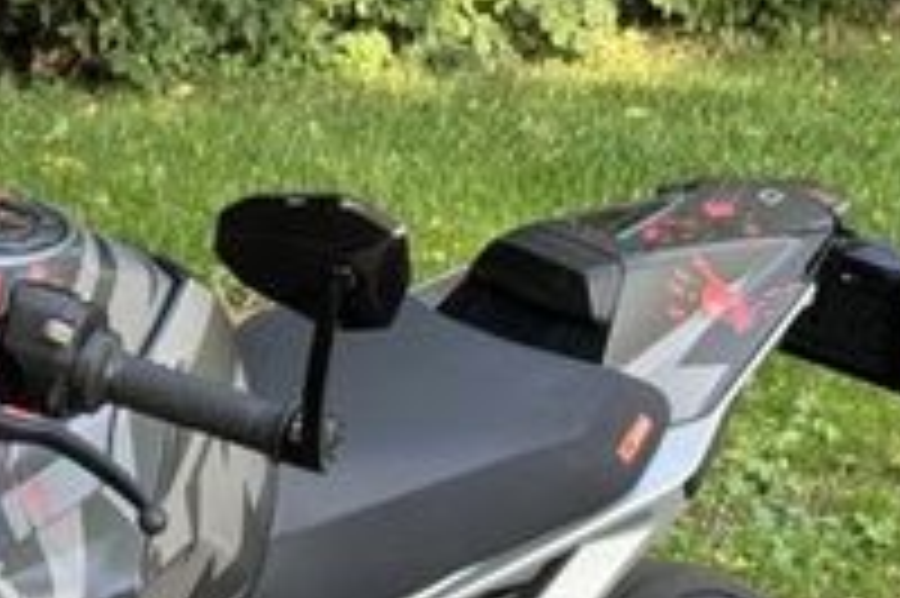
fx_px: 3997
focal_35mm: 160
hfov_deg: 12.6
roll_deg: +0.1
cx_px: -117
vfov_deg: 8.4
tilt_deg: -17.1
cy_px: 850
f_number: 1.78
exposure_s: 1/193
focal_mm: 6.76
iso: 64
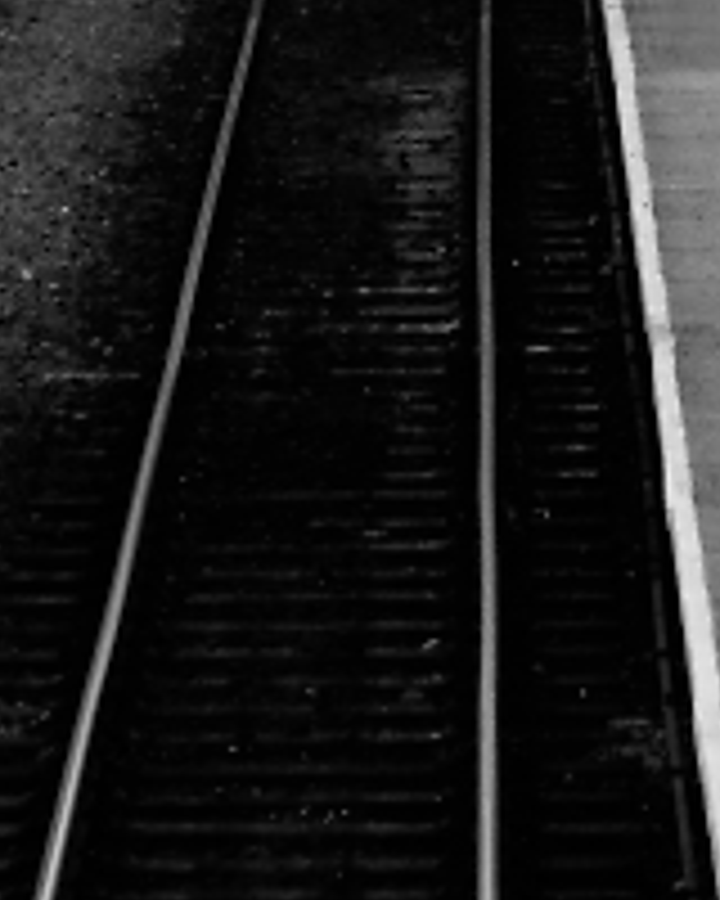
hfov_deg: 4.0
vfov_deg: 5.0
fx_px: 10255
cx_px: 580
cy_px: -459
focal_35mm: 385
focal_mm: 55
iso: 800
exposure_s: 1/2000
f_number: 8
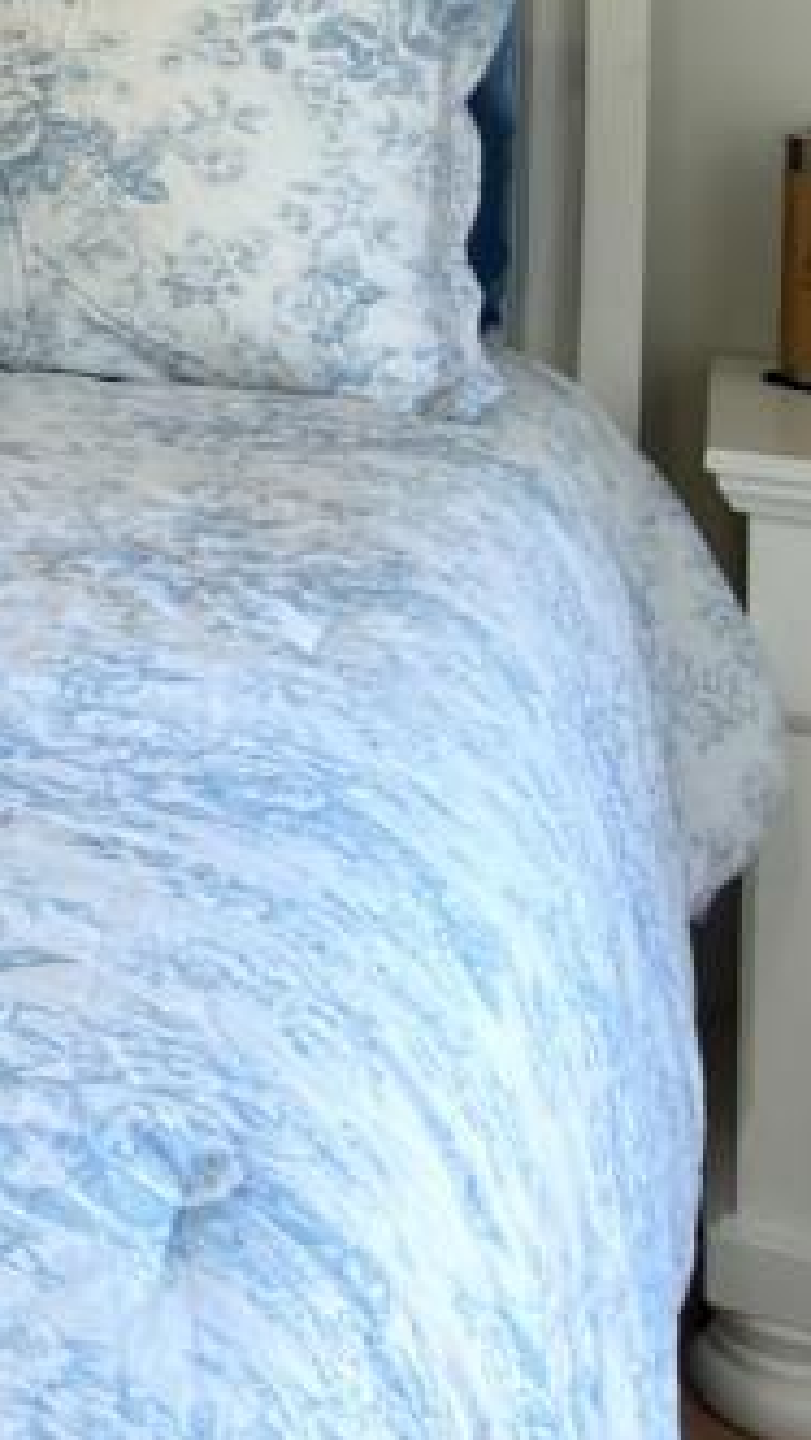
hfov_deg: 13.8
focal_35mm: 69
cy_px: -132
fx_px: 2635
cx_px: -984
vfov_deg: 27.9
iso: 40
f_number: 2.2
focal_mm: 2.22
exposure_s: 1/40
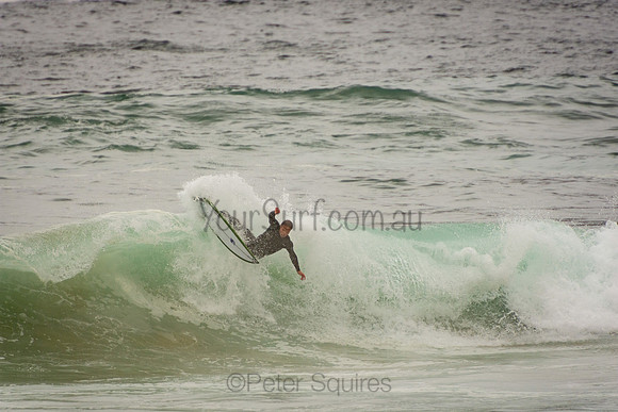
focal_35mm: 600
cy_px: 206
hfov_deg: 3.4
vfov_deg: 2.3
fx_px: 10302
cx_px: 309
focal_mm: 400
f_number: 5.6
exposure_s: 1/1250
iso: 320
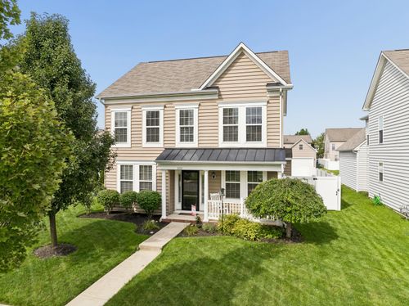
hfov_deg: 71.6
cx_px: 204
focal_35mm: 24
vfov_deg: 56.7
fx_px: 283
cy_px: 153
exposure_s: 1/100
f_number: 2.8
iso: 100
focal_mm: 12.3
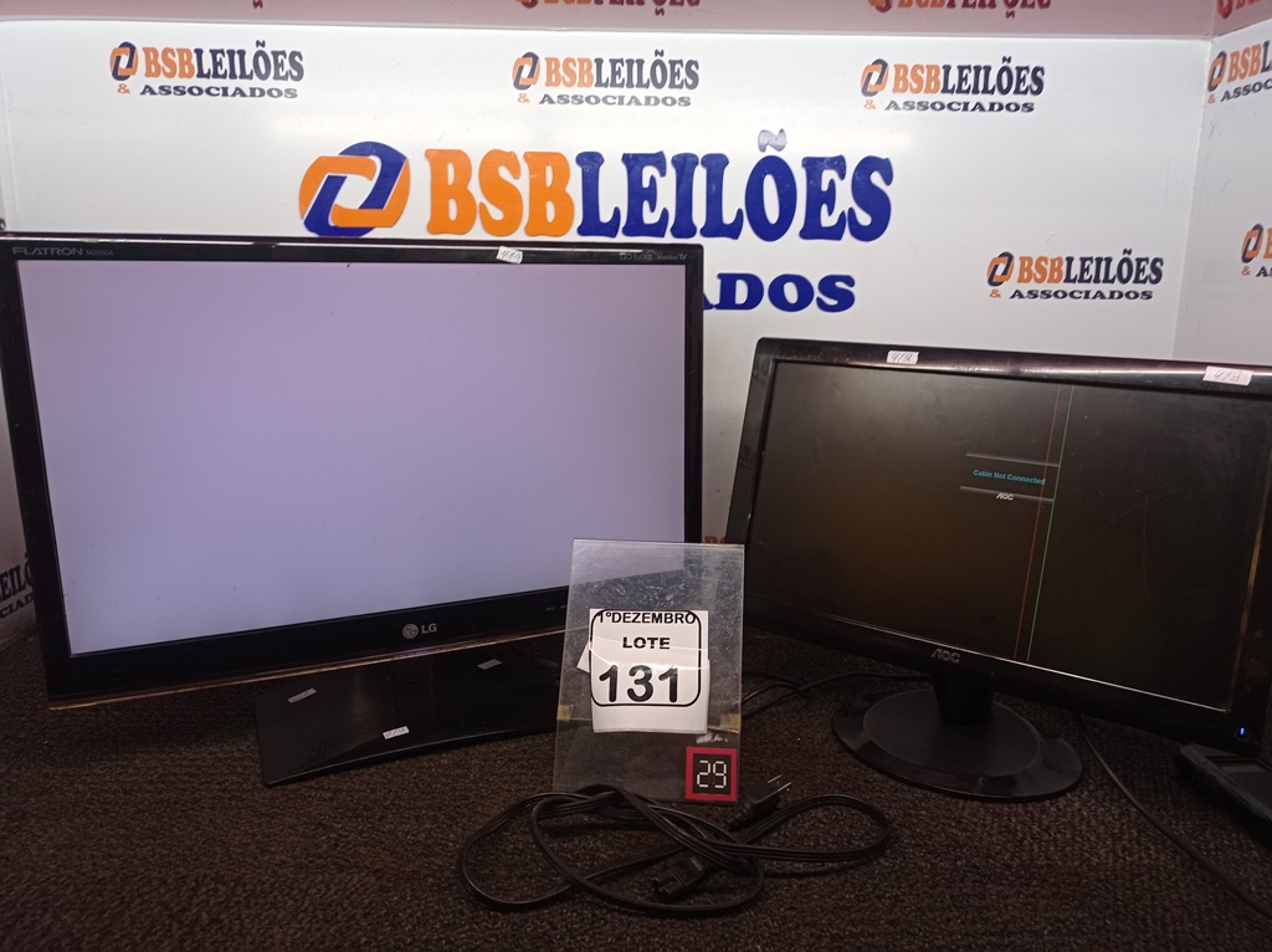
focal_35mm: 28
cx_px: 636
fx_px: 1028
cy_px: 476
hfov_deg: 63.5
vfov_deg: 49.7
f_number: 1.79
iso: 113
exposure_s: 1/60
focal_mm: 4.7
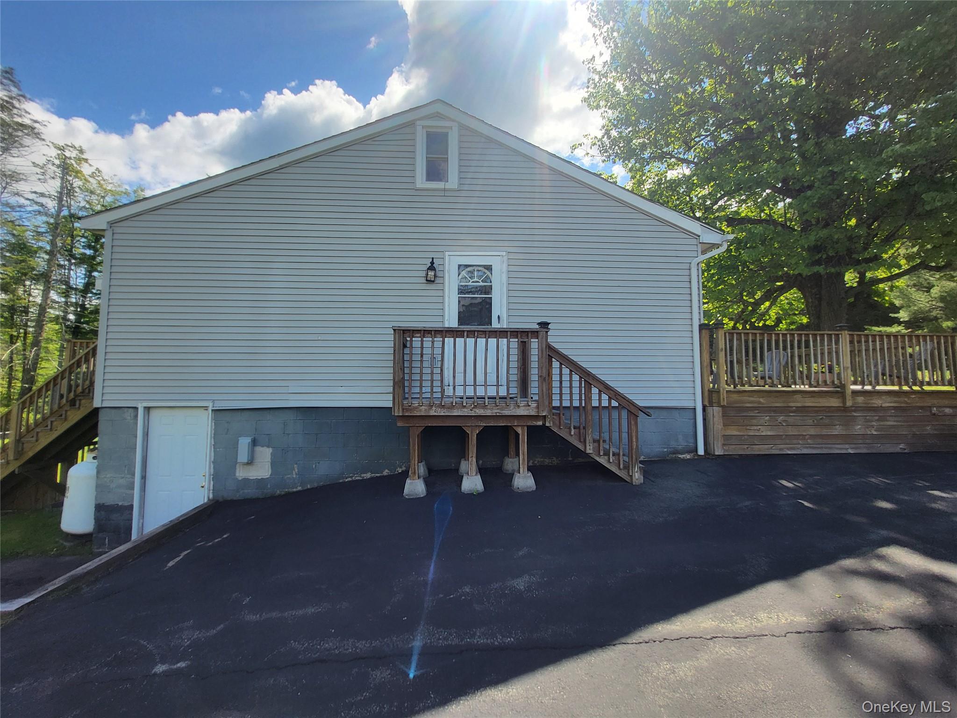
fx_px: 359
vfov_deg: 89.9
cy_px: 359
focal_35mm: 13
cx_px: 478
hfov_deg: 106.2
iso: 32
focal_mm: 1.74
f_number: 2.2
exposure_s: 1/568
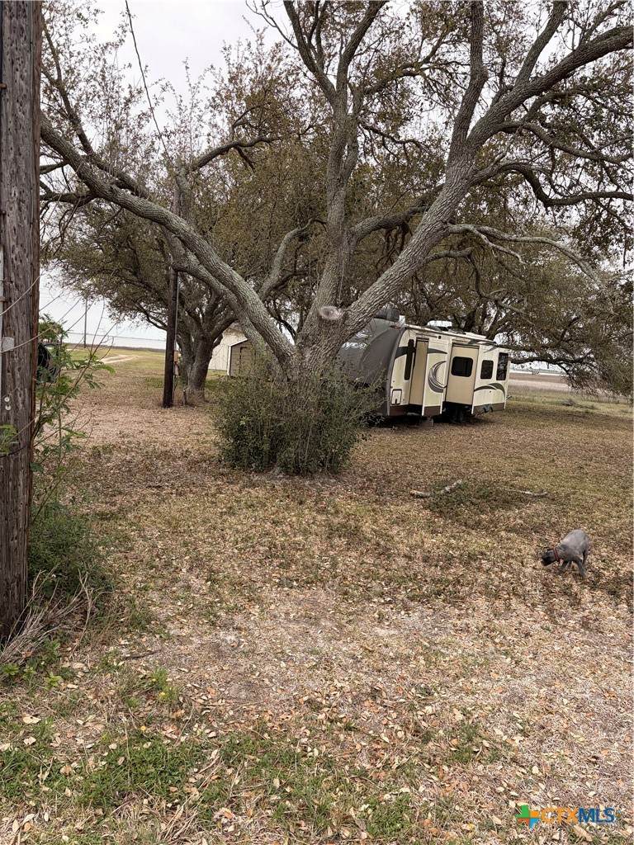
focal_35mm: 26
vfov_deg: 67.3
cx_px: 317
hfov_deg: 53.1
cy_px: 422
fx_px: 635
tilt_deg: -5.5
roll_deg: -4.4
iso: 64
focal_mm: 5.96
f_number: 1.6
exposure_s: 1/2283
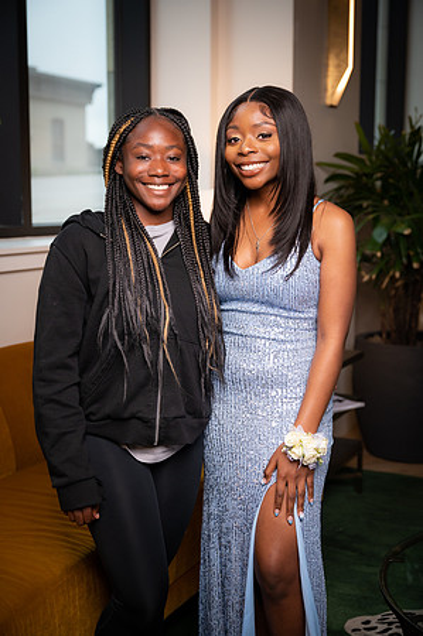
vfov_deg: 40.4
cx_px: 212
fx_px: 866
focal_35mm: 49
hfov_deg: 27.5
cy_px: 318
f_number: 3.5
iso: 1250
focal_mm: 49
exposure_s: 1/250
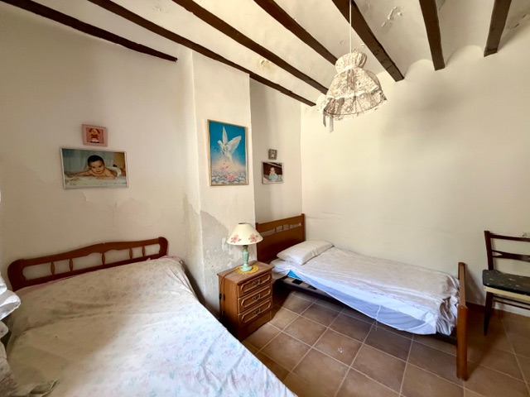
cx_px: 265
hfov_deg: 102.1
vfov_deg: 85.7
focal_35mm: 14
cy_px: 198
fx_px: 214
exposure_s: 1/50
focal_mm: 2.22
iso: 640
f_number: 2.2
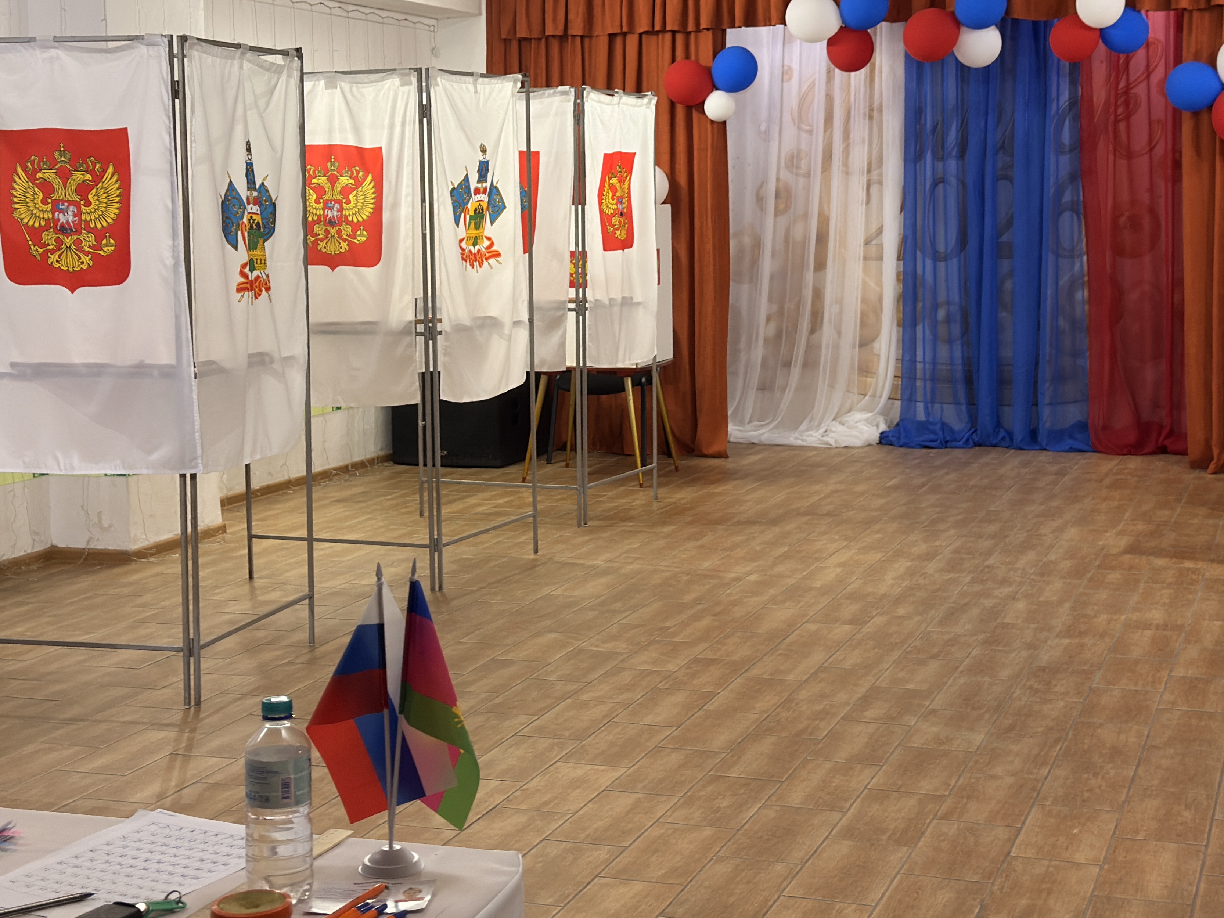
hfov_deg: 32.2
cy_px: 327
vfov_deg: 24.3
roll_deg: +0.9
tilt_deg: -3.8
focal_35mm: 60
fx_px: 2122
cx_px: 667
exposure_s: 1/50
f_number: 1.78
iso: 125
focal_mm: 6.76
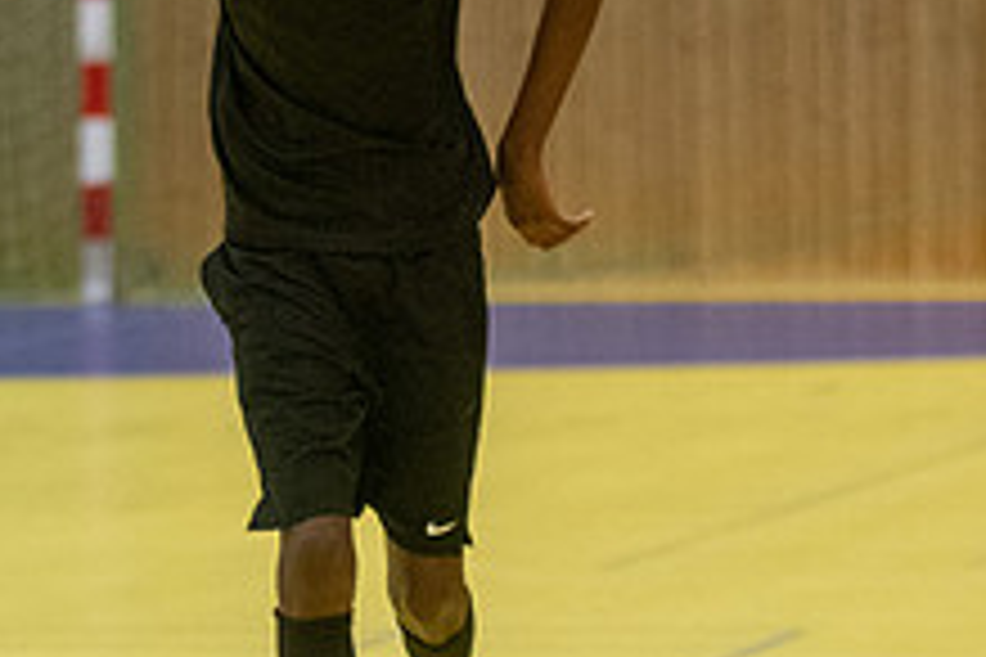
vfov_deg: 3.1
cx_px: 252
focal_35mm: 445
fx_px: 12187
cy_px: 259
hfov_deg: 4.6
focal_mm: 112
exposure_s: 1/640
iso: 4000
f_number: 3.2
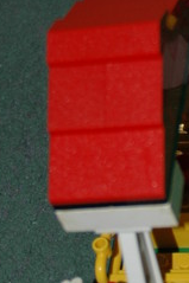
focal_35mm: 203
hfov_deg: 6.6
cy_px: 73
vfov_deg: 10.1
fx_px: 1601
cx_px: 309
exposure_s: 1/60
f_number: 4.8
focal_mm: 36
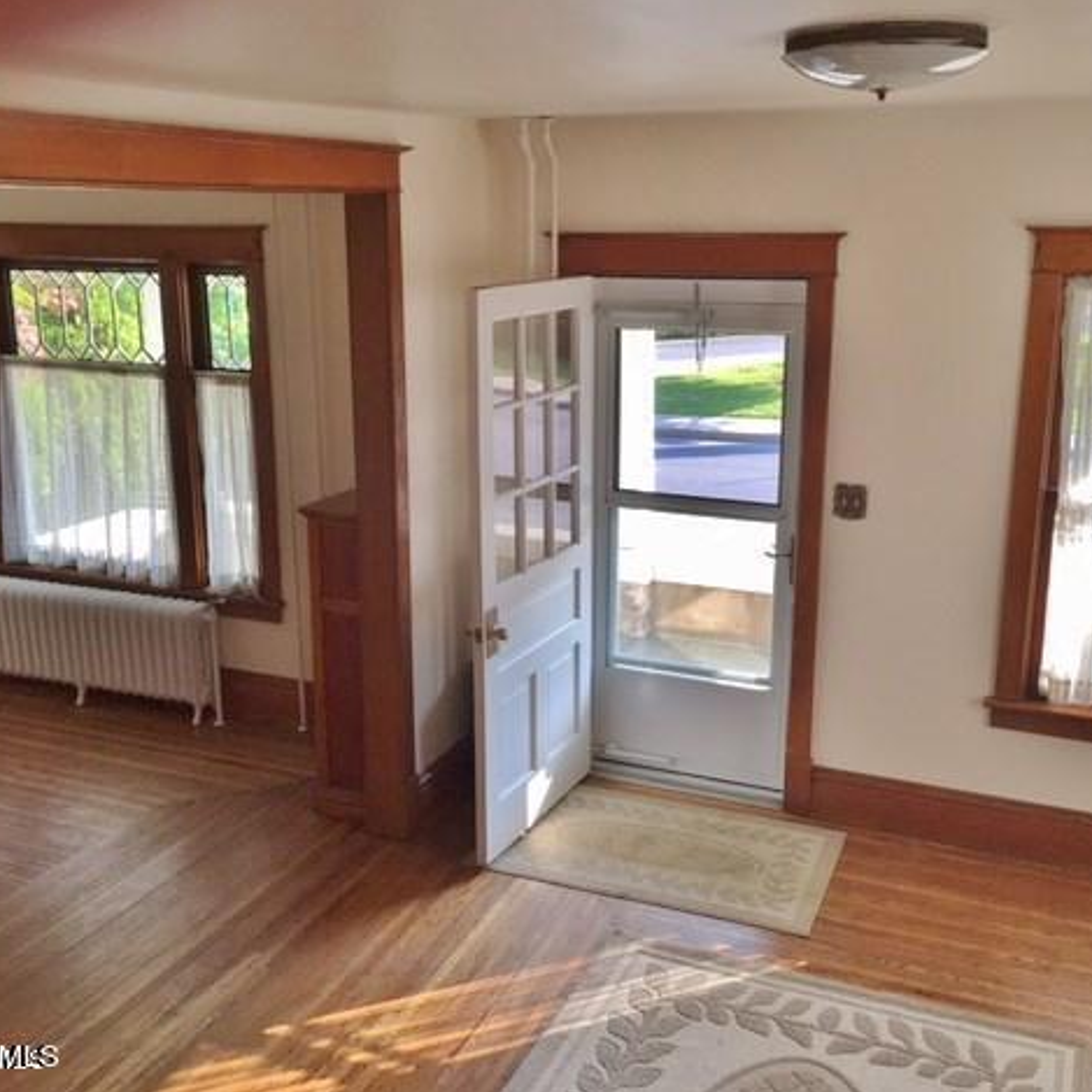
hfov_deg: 47.2
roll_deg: -0.8
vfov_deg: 47.2
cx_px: 568
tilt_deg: -13.0
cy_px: 547
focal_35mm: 35
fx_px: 1249
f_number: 2.2
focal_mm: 4.15
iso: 40
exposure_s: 1/120
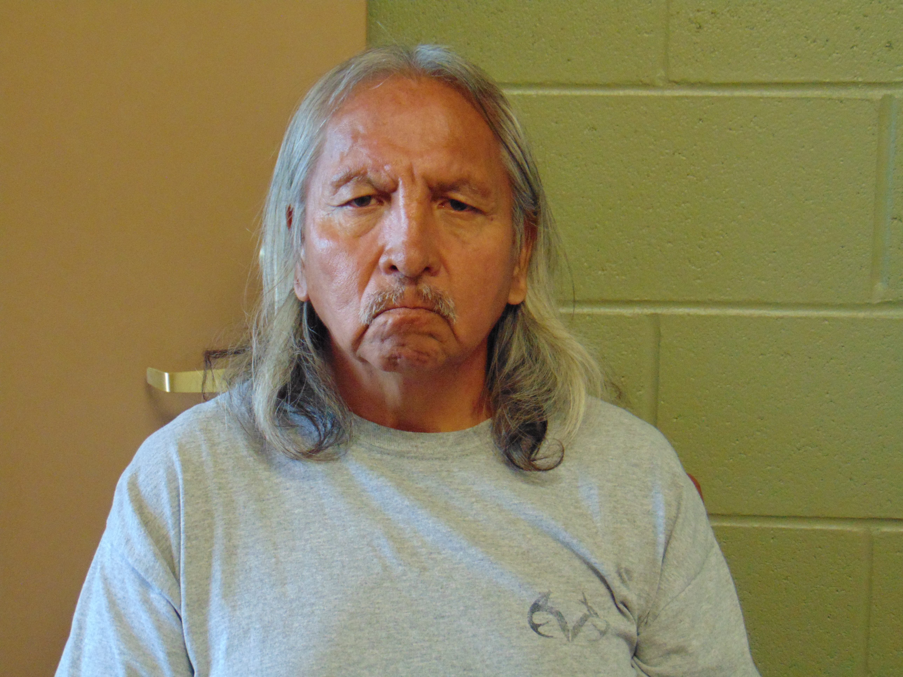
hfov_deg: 27.4
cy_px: 338
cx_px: 452
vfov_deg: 20.7
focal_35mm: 71
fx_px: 1852
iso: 500
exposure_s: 1/20
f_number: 3.7
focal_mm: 12.8
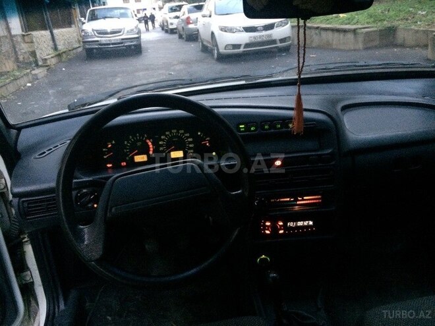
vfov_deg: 48.2
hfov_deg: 61.7
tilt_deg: -21.4
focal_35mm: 29
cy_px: 163
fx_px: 364
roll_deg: +4.8
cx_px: 218
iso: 500
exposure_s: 1/17
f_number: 2.2
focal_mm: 4.15
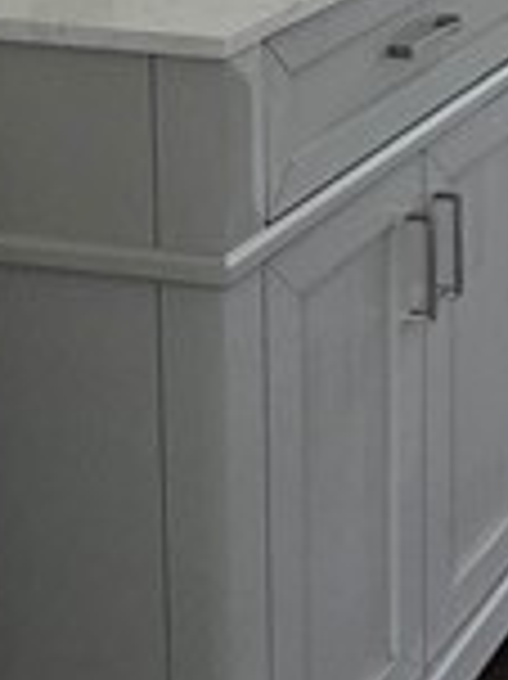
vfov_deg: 20.1
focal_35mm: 88
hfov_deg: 14.1
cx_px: 1012
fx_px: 1724
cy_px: -239
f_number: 1.9
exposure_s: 1/120
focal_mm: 2.2
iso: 160
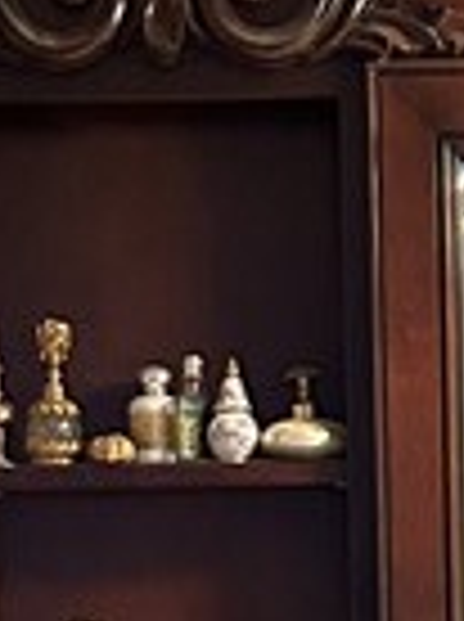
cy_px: 1242
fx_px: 3460
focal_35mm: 193
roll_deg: +0.7
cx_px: 419
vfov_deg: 9.6
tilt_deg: -8.9
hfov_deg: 7.6
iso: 400
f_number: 1.5
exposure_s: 1/60
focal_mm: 5.7
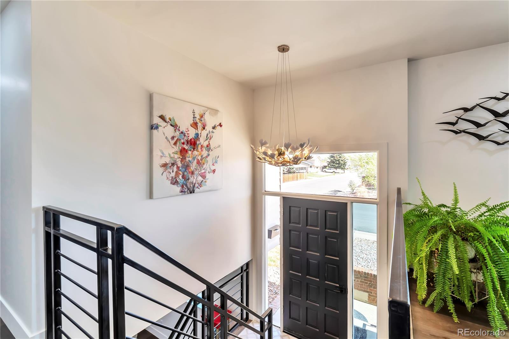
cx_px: 254
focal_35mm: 15
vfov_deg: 77.3
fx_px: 212
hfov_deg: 100.4
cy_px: 170
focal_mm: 10
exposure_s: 1/13
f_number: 9
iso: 100
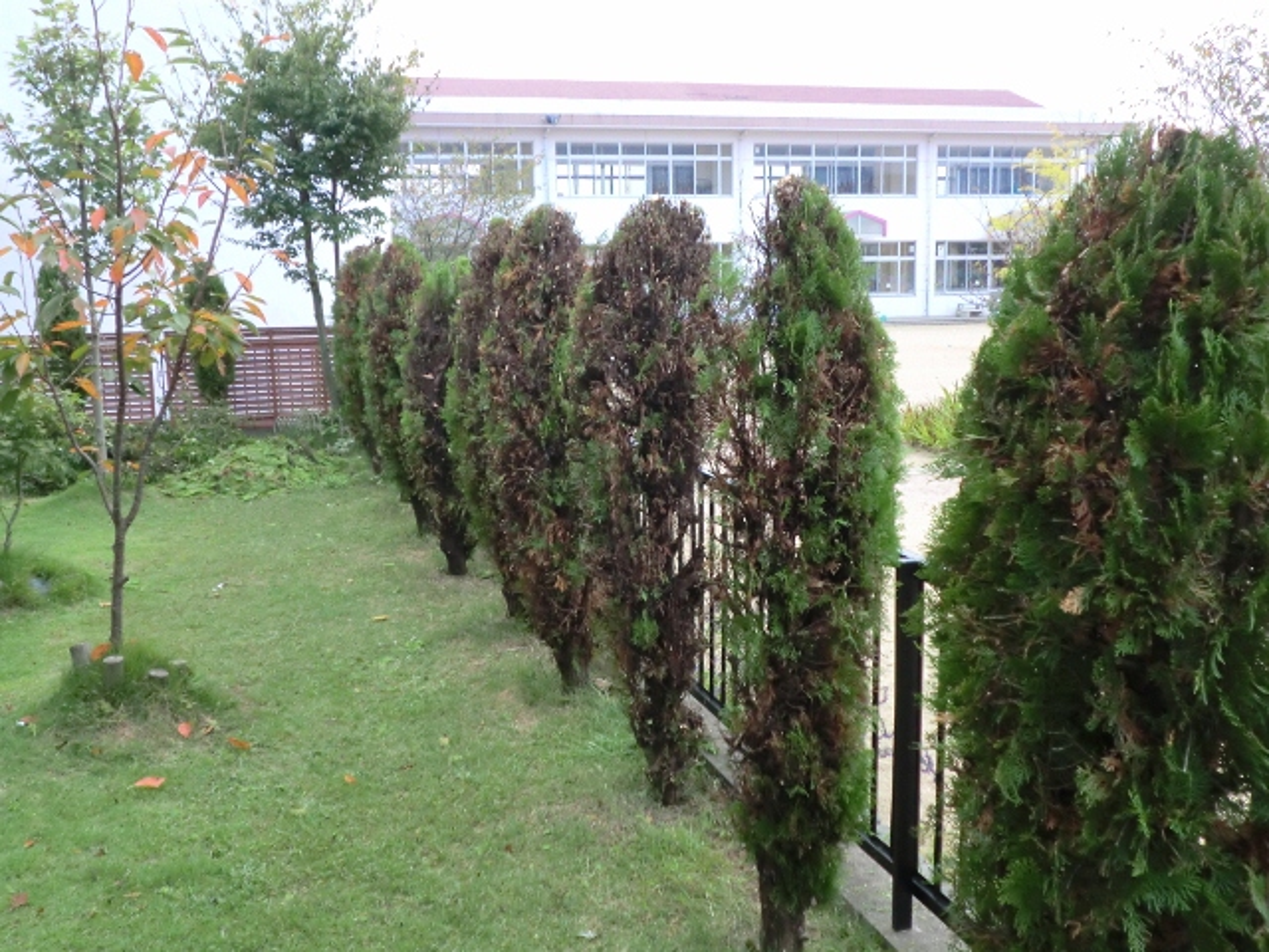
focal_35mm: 38
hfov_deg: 49.0
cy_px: 476
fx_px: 1393
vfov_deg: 37.7
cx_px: 634
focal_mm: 6.9
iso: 320
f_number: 3.9
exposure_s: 1/60
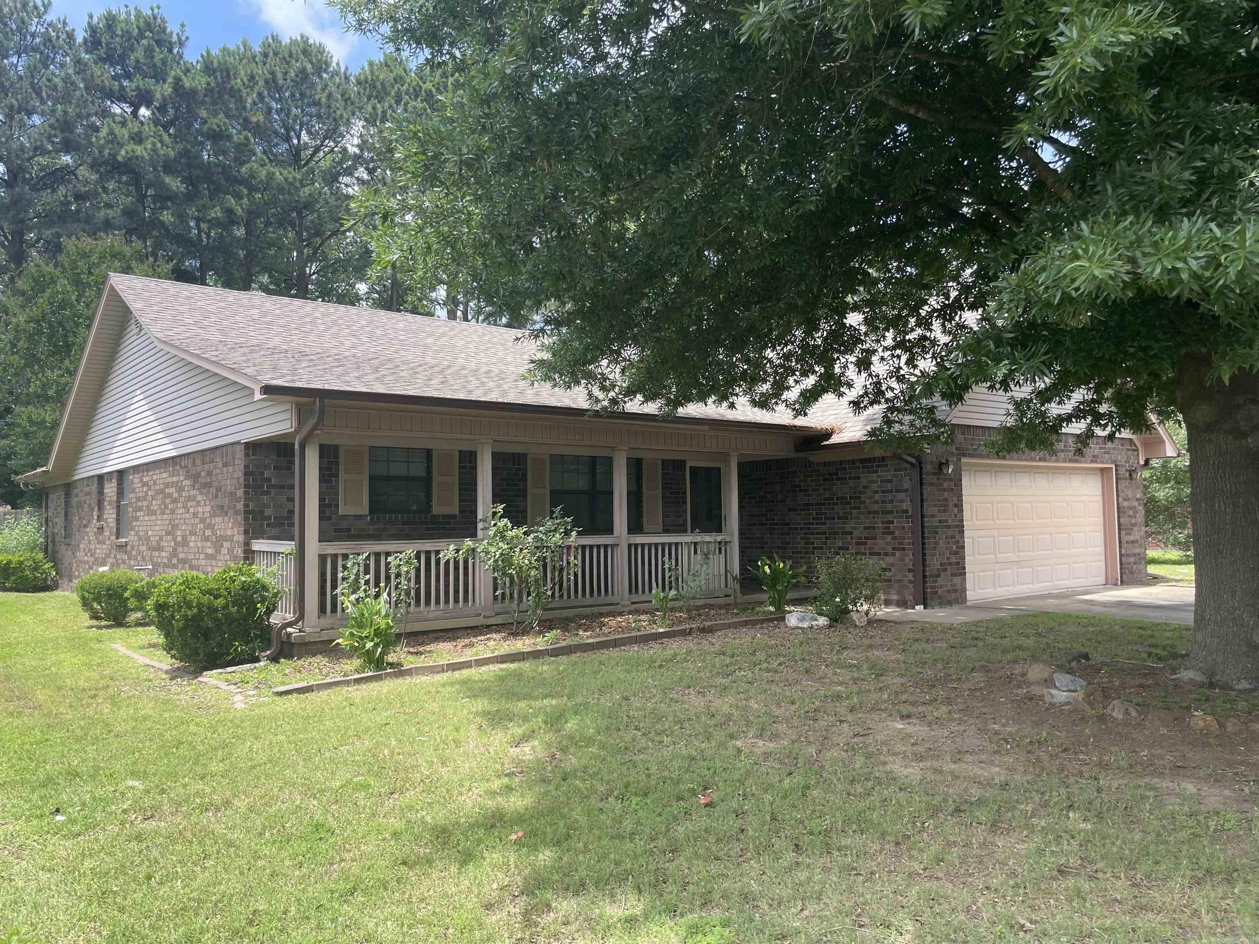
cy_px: 472
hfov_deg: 67.3
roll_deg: +0.9
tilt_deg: +2.7
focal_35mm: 26
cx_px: 630
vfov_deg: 53.1
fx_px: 946
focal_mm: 4.2
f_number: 1.6
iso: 32
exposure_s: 1/774
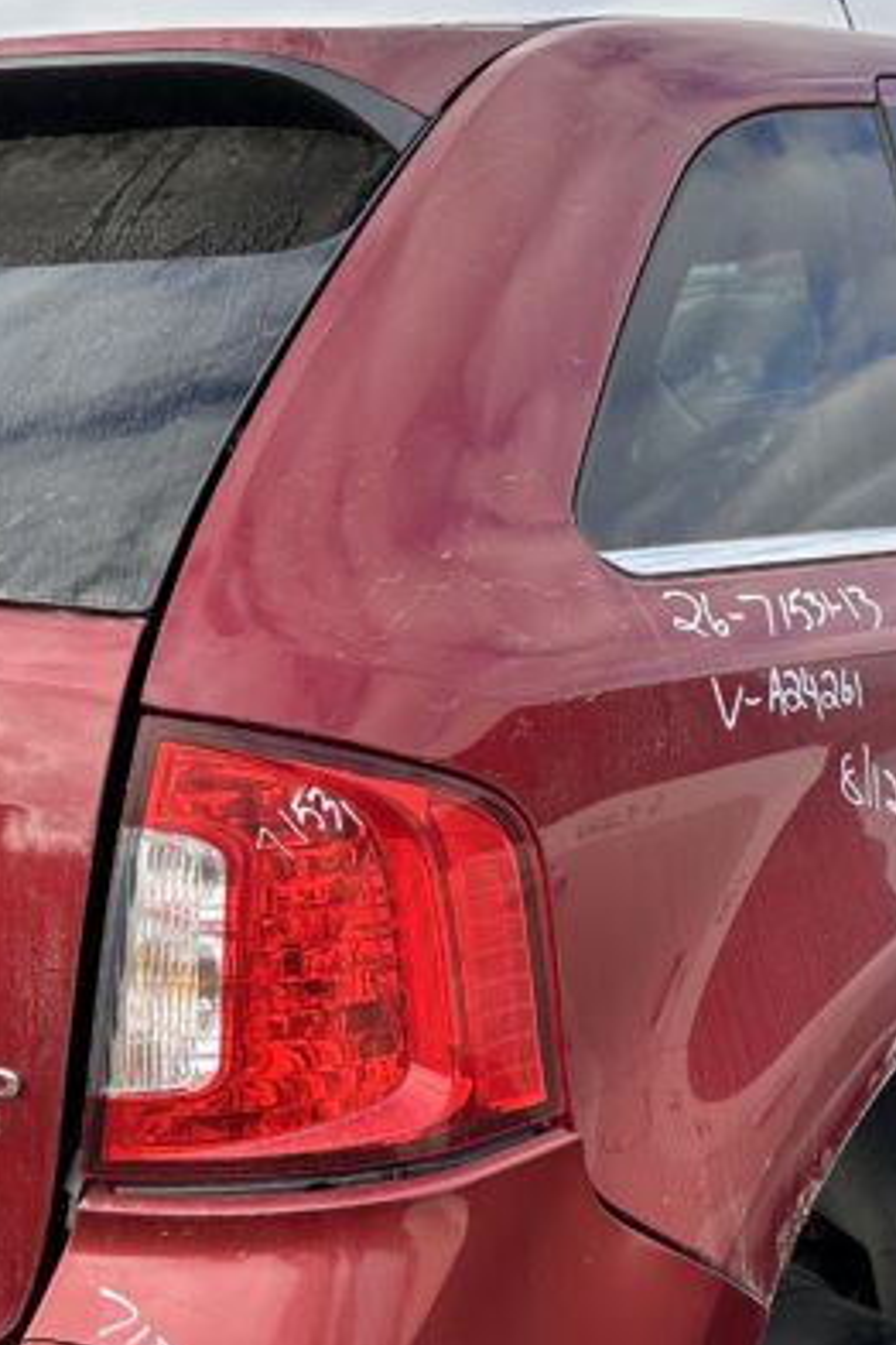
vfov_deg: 30.6
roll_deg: +4.2
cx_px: 414
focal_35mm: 65
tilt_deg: -13.5
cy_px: 962
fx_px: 2426
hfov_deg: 20.9
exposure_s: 1/1029
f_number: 1.78
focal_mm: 6.86
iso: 80
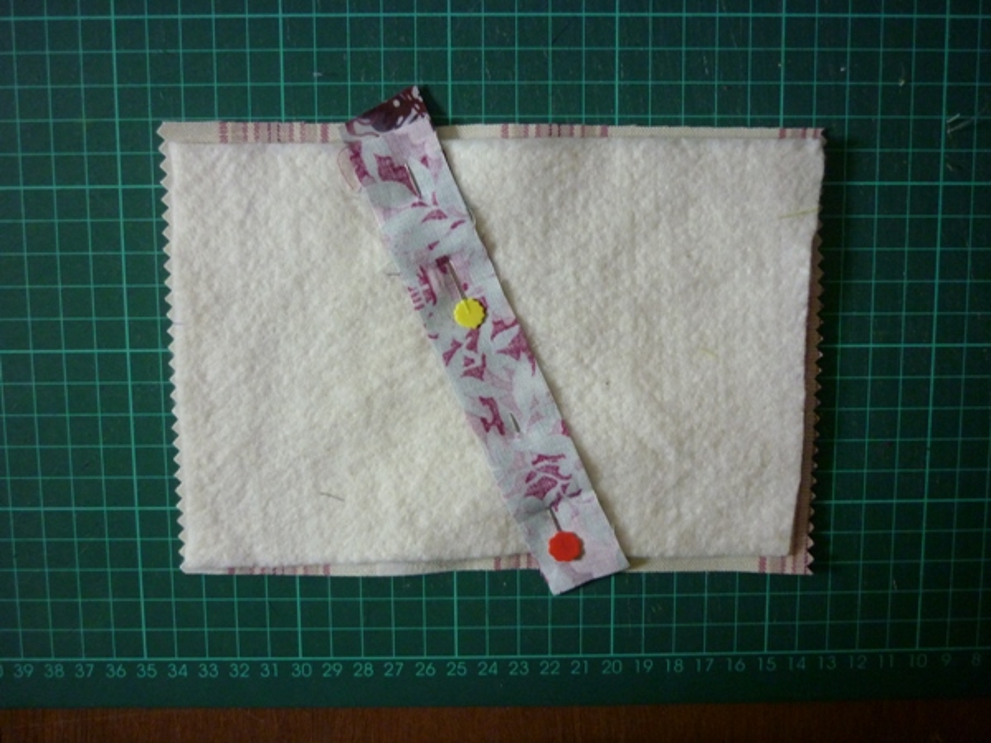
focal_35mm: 33
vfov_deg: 42.9
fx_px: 945
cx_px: 496
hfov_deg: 55.4
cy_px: 372
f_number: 2.8
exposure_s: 1/30
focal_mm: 5.5
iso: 320
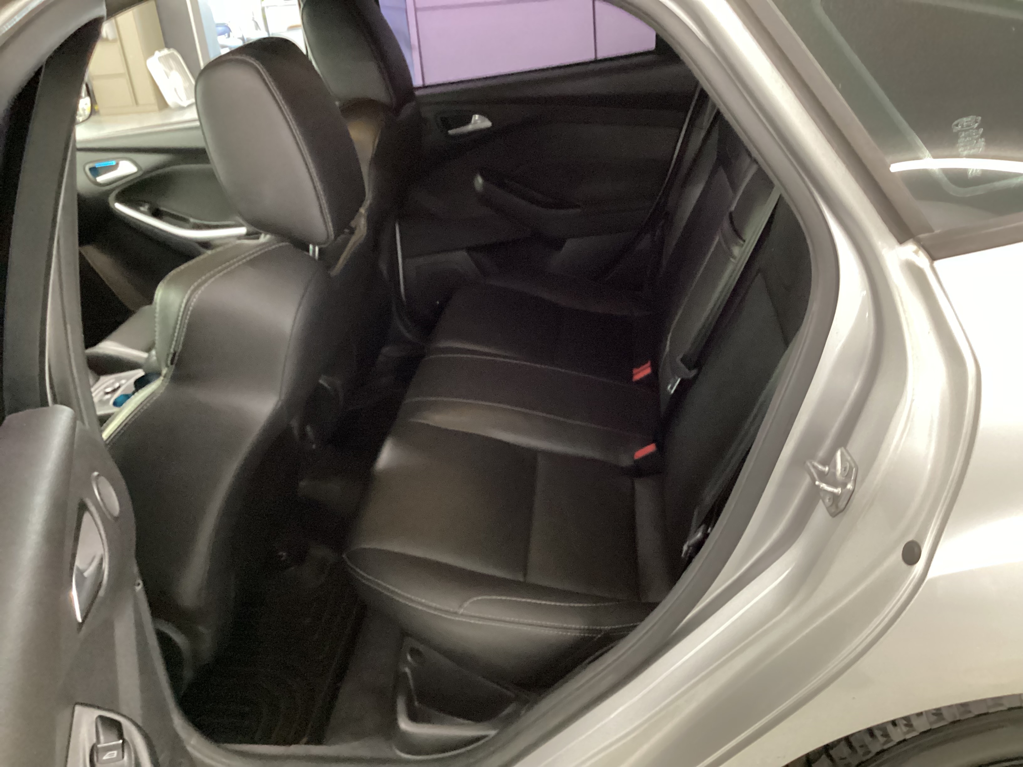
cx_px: 512
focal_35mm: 31
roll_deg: +5.4
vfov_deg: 45.4
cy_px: 384
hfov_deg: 58.4
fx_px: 916
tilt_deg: -27.4
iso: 640
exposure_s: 1/17
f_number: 2.4
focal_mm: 3.3
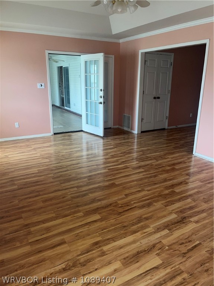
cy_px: 143
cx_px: 107
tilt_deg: -16.6
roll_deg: -0.3
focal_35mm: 26
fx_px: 214
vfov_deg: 67.3
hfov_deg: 53.1
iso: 32
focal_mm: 5.1
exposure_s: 1/29
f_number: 1.6
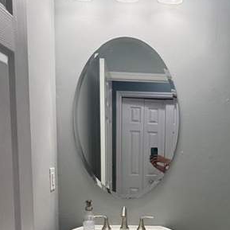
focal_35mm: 47
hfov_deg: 35.2
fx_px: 353
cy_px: 200
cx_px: 177
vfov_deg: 34.4
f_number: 1.78
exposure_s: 1/198
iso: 200
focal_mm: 6.76
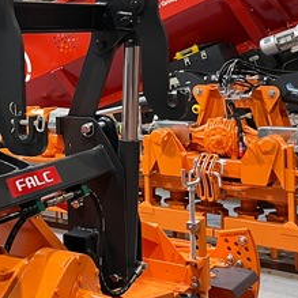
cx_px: -38
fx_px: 682
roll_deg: -1.0
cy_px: 44
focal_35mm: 70
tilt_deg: +0.7
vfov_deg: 24.1
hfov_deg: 23.0
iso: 250
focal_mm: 5.1
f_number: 1.6
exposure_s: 1/50
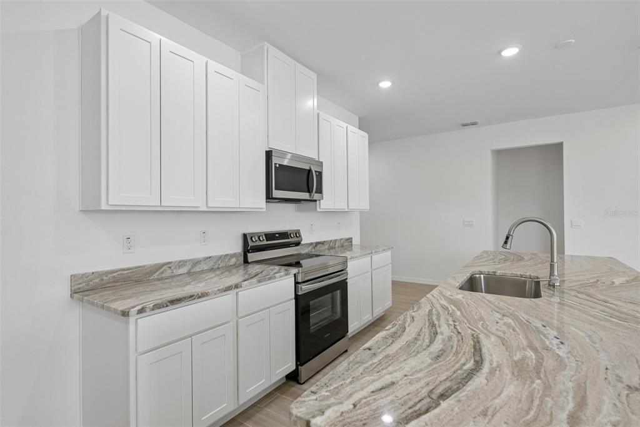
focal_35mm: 18
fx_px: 311
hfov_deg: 91.6
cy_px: 214
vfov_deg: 68.8
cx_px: 320
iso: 400
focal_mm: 17.5
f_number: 8
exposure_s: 1/60
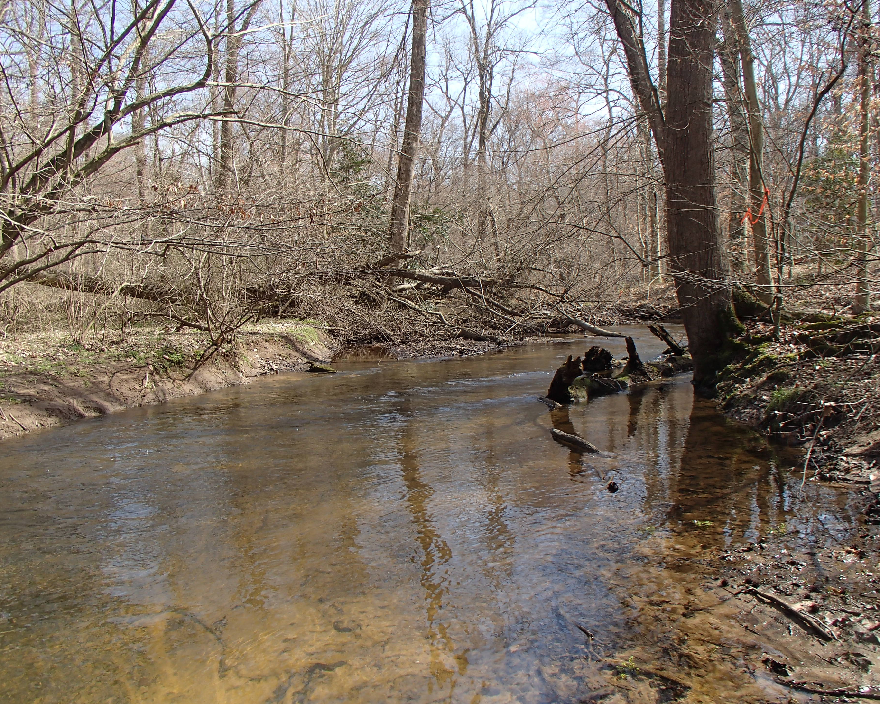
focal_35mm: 30
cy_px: 350
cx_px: 458
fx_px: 781
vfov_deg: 48.5
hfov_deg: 58.8
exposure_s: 1/200
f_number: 3.9
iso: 100
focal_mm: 5
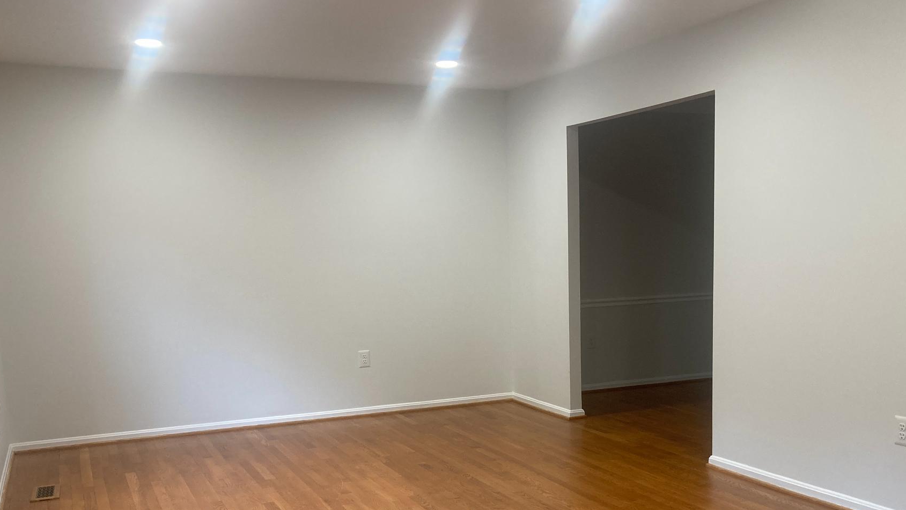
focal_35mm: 37
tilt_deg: -7.4
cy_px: 369
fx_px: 889
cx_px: 484
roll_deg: +0.5
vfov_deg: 31.5
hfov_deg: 54.0
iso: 80
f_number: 1.8
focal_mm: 3.99
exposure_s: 1/60
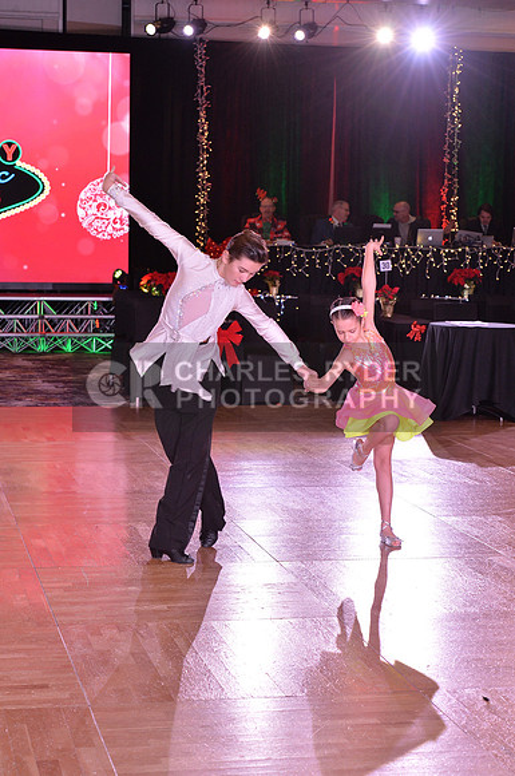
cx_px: 258
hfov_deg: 16.0
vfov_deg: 23.9
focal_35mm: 85
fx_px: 1829
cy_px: 388
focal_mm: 85
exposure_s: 1/250
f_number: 6.3
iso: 2000
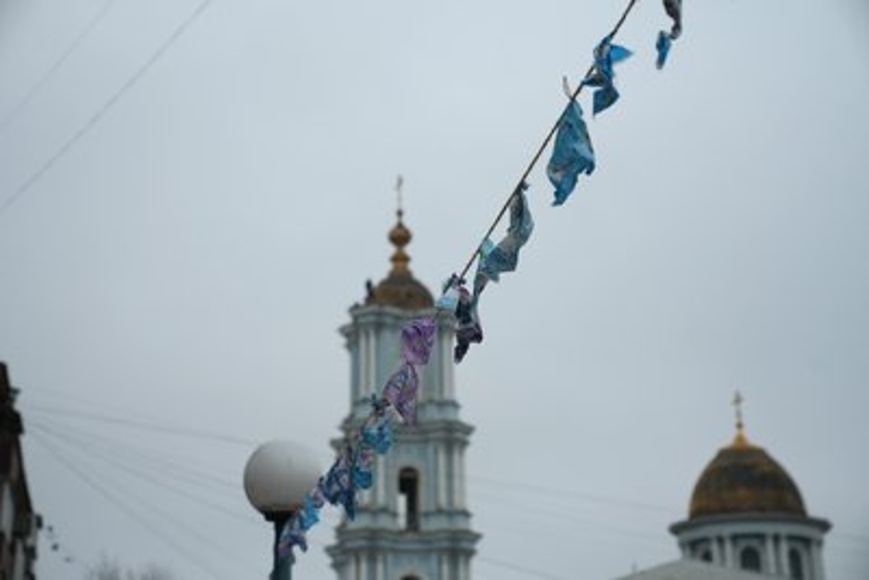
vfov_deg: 19.5
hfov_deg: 28.8
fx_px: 1690
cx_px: 434
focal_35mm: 70
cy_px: 290
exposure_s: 1/100
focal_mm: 70
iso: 800
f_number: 4.5
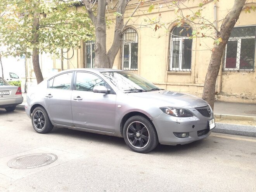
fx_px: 244
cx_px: 128
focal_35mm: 33
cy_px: 96
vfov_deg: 42.9
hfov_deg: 55.4
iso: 64
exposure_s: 1/60
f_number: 2.4
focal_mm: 4.12
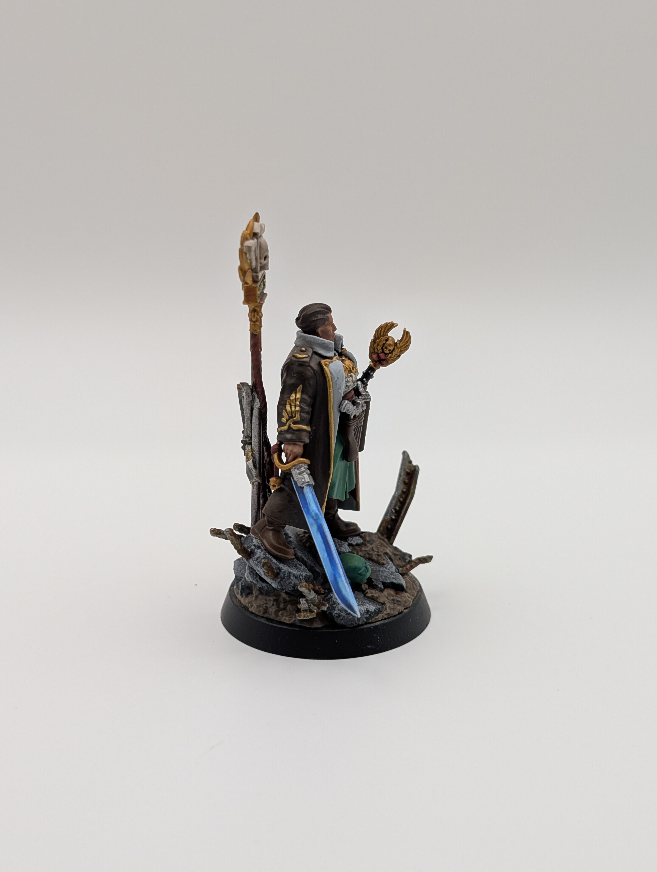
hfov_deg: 29.7
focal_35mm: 49
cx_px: 328
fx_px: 1237
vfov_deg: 38.9
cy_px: 436
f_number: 1.68
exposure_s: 1/91.5
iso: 38
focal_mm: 6.9
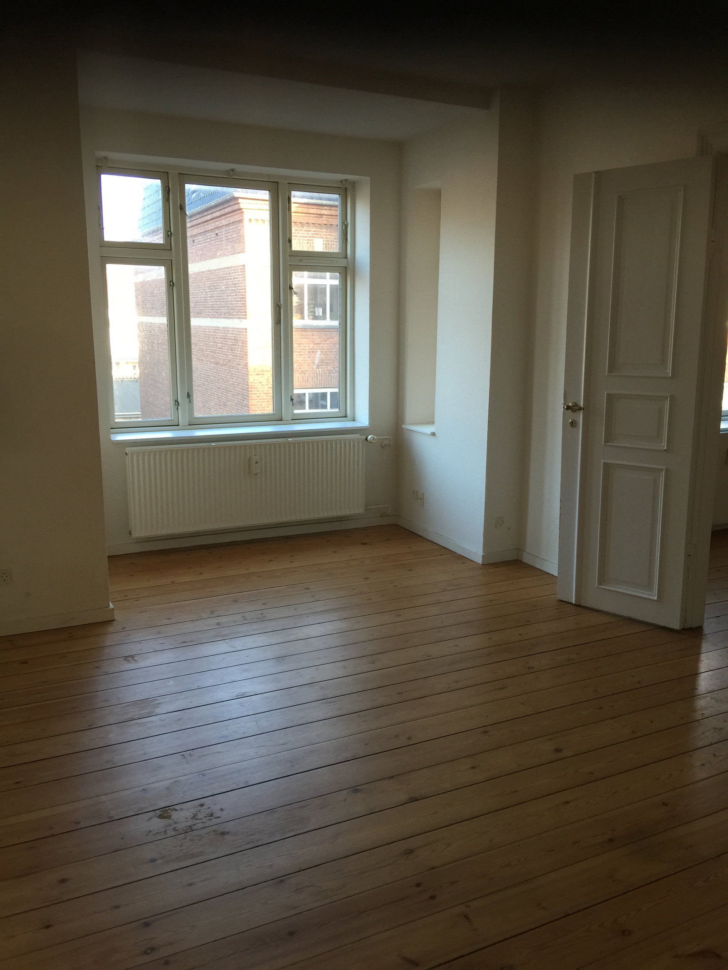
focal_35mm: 29
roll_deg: -1.2
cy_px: 485
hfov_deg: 48.2
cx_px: 364
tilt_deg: -11.0
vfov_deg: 61.7
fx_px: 813
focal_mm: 4.15
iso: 40
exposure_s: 1/33
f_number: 2.2
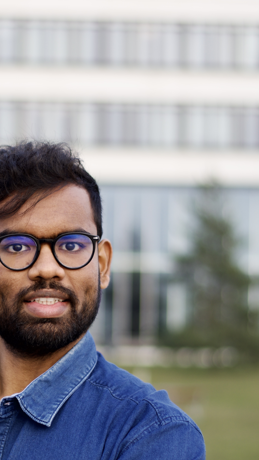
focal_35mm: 134
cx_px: 14
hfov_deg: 9.0
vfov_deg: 16.0
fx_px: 1636
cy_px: 313
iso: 100
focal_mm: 50
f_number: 1.8
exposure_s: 1/400
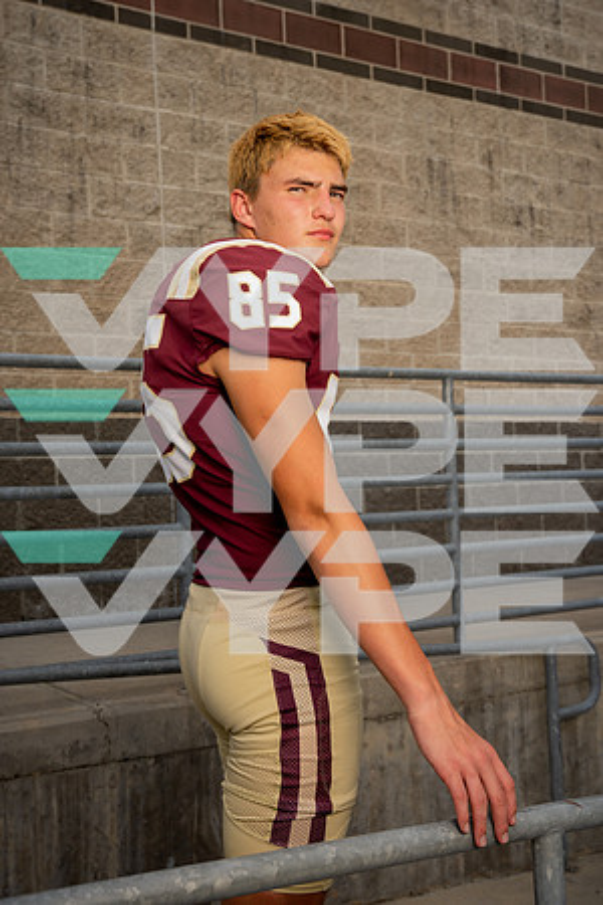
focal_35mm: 44
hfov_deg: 30.5
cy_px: 452
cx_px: 302
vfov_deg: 44.5
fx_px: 1105
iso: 50
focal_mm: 44
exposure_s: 1/200
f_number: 6.3
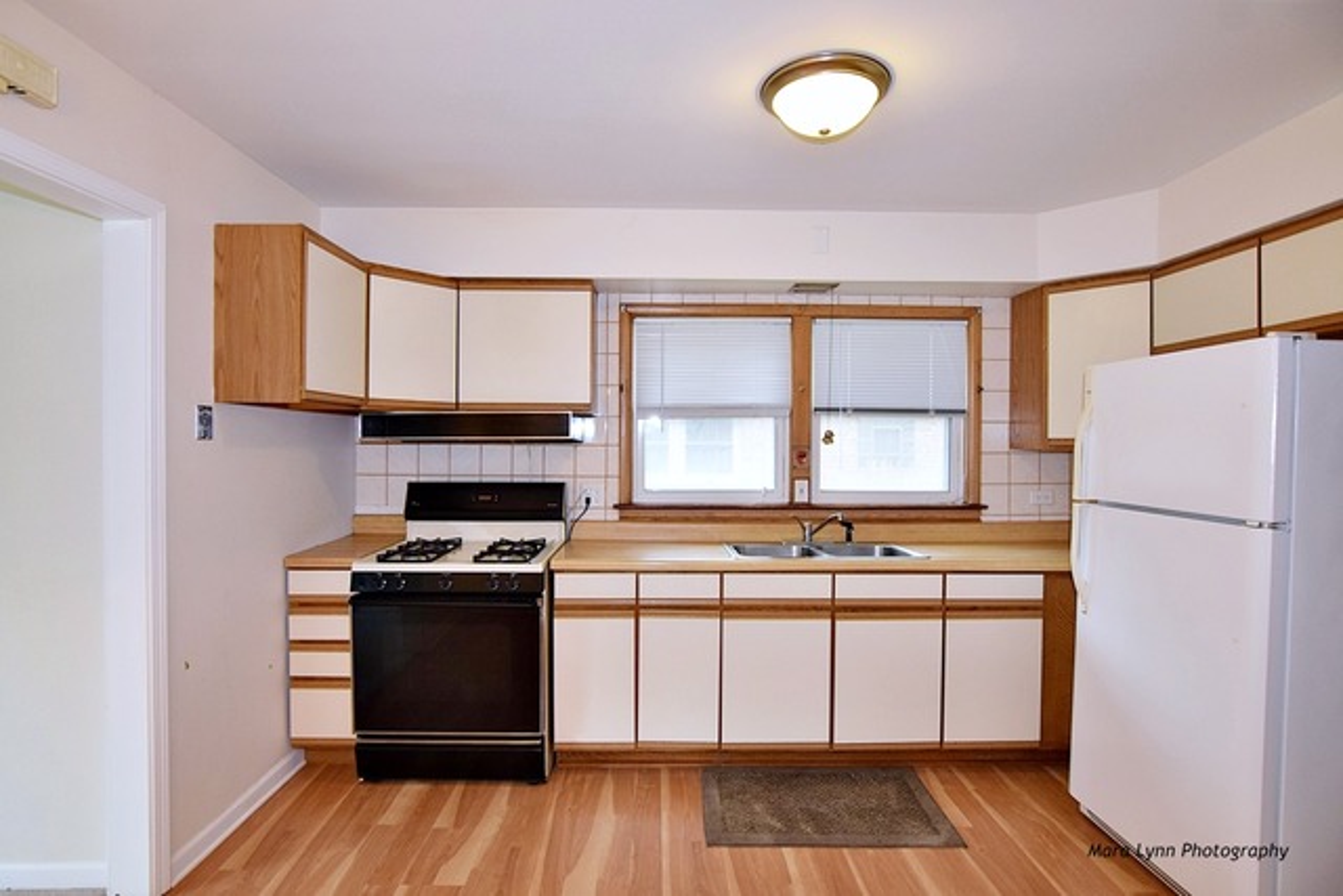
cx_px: 672
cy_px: 448
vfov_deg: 72.1
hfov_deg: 95.0
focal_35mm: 16
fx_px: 616
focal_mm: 11
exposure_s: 1/100
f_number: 5
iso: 800
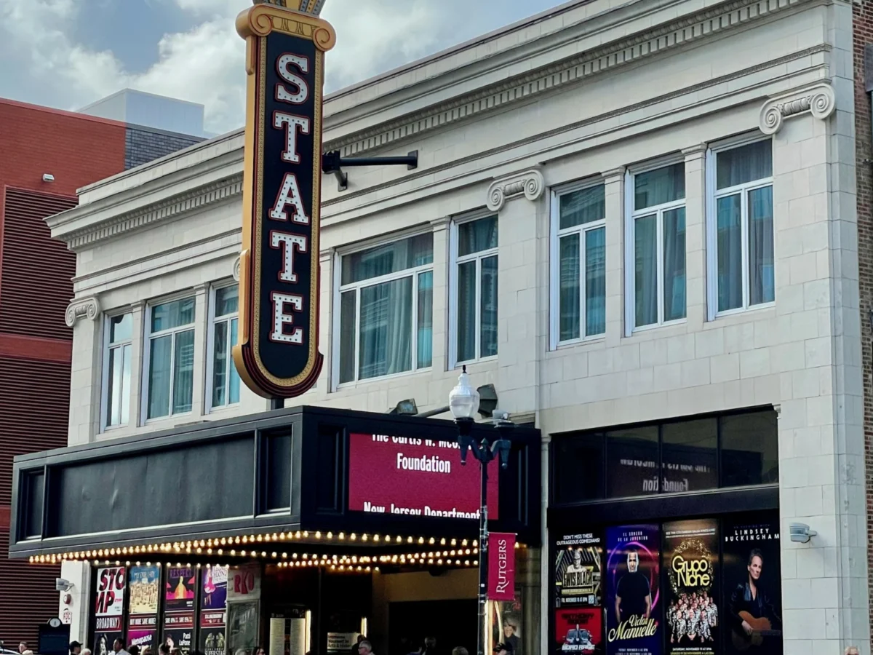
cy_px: 328
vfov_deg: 28.0
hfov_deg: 36.8
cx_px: 436
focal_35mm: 52
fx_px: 1311
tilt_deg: +11.0
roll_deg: -1.3
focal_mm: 6
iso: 25
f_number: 2
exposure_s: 1/1261
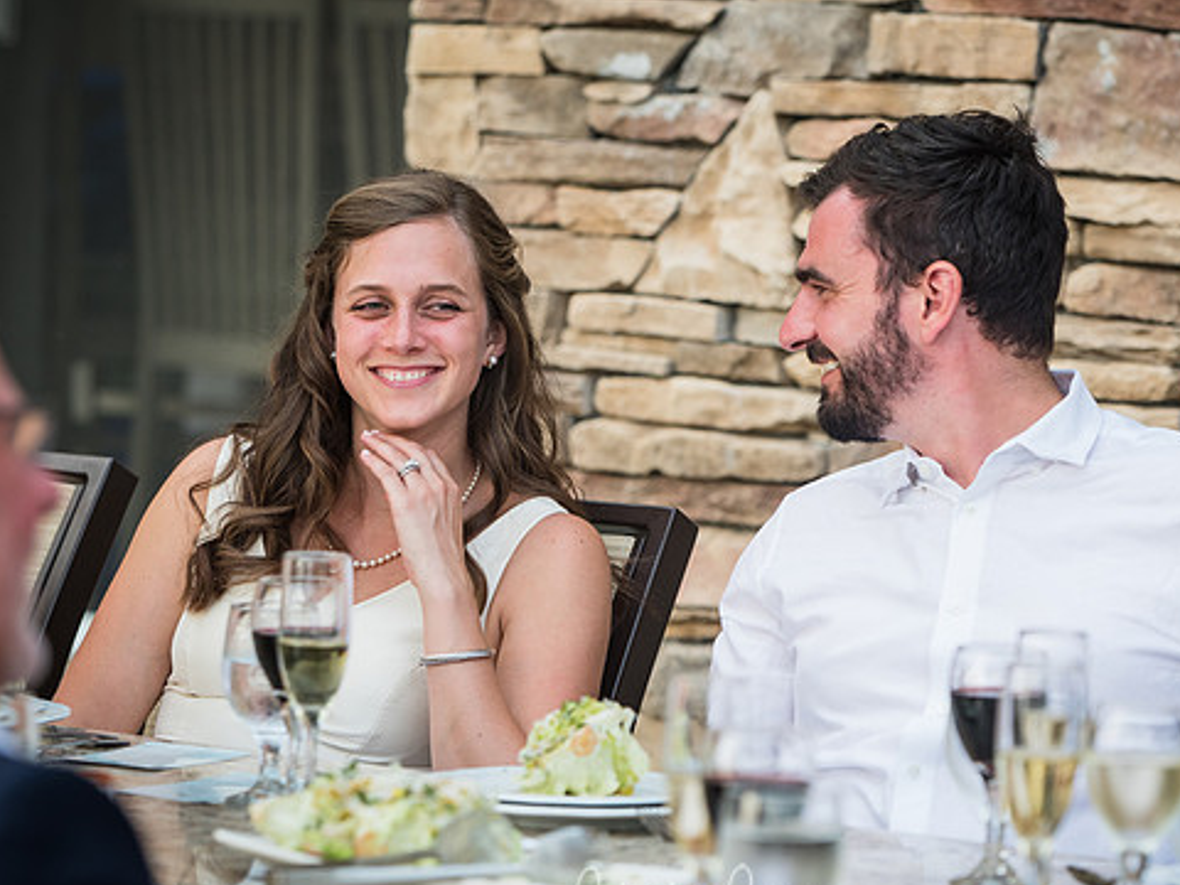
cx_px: 688
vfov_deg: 6.8
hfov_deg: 9.1
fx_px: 7431
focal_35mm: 218
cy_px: 473
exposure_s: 1/250
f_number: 3.2
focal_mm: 125
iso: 400
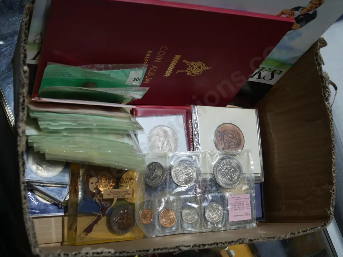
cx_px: 172
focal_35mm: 48
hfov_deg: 39.7
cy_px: 128
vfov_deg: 30.3
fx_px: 476
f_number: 5.2
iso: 200
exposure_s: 1/80
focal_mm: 24
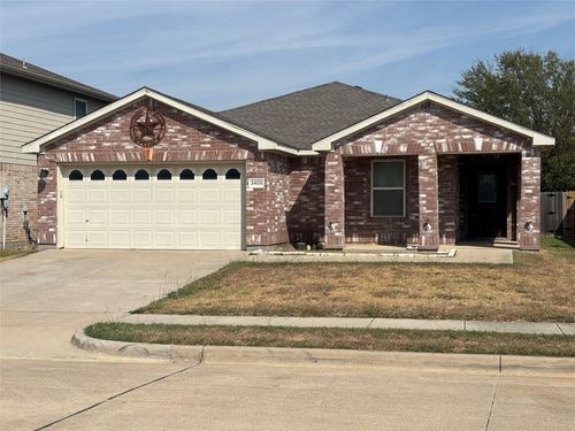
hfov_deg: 36.8
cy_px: 216
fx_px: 864
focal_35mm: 52
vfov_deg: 28.0
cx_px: 288
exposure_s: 1/5076
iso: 40
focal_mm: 5.96
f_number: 1.6
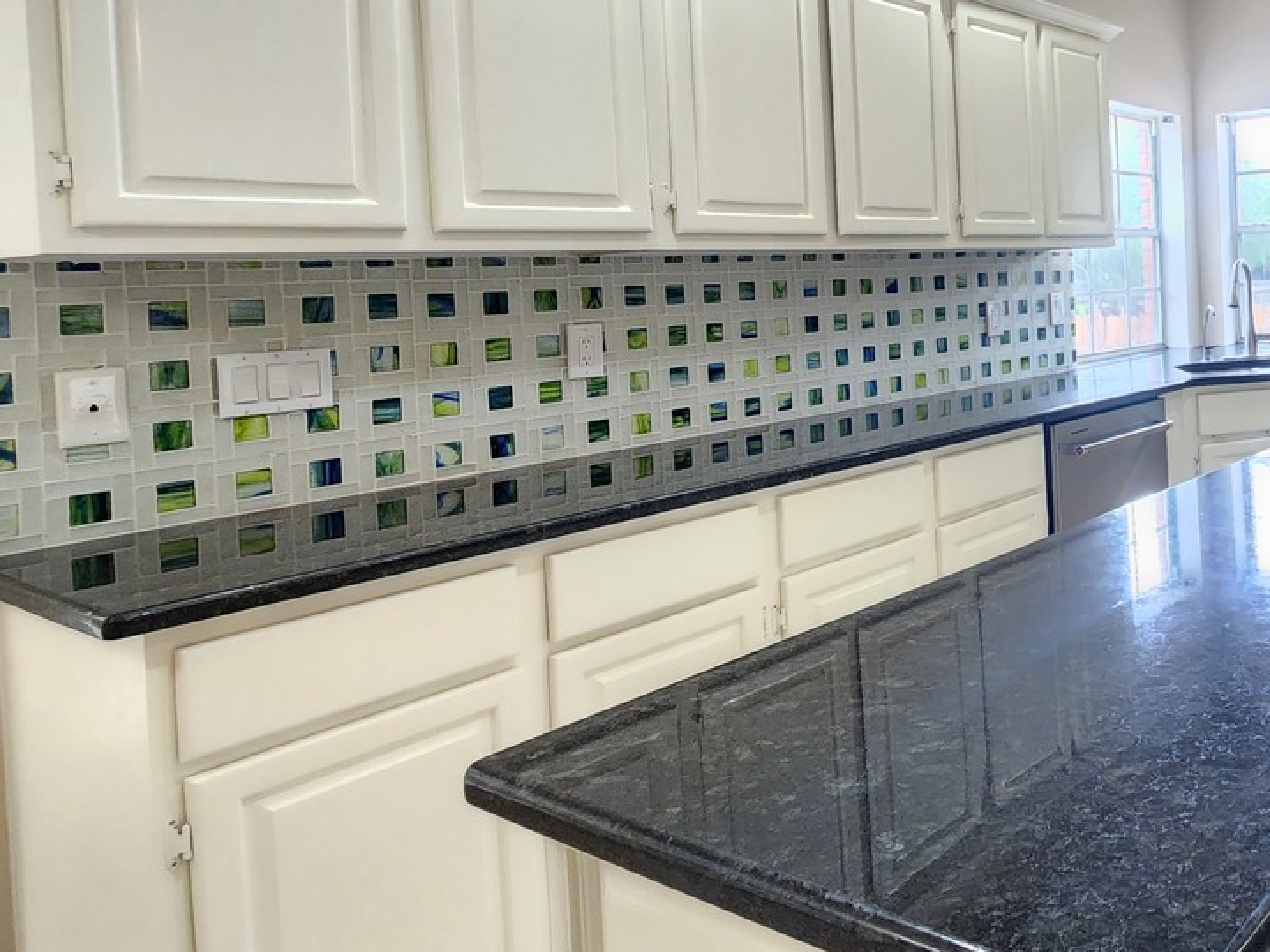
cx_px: 1217
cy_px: 280
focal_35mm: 26
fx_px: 954
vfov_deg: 51.5
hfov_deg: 55.1
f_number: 2.2
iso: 320
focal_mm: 2.2
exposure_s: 1/60
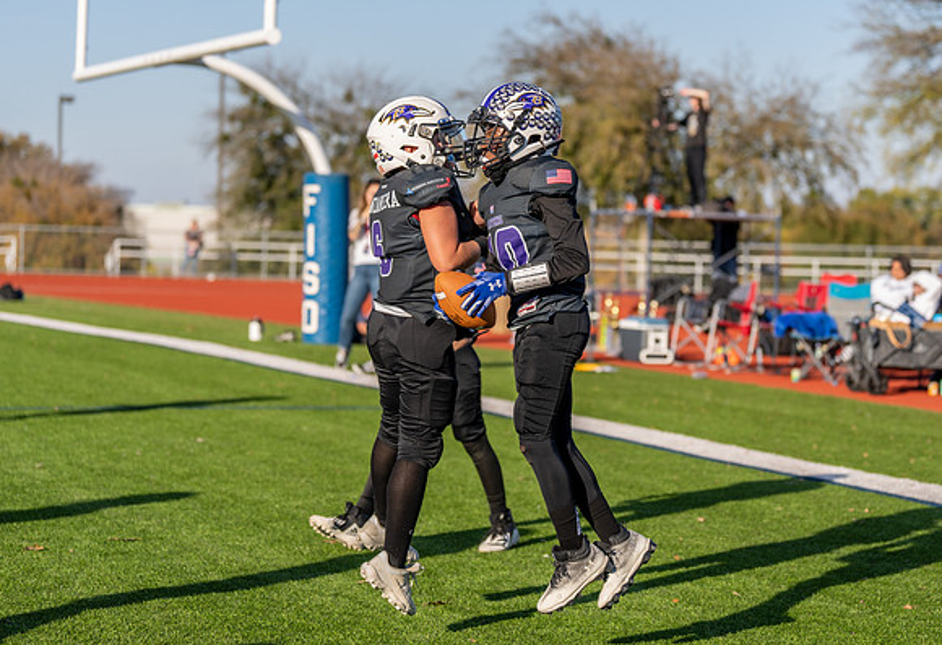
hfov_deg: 20.5
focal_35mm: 99
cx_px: 513
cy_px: 283
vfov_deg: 14.1
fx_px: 2608
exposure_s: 1/1250
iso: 100
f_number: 2.8
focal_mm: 84
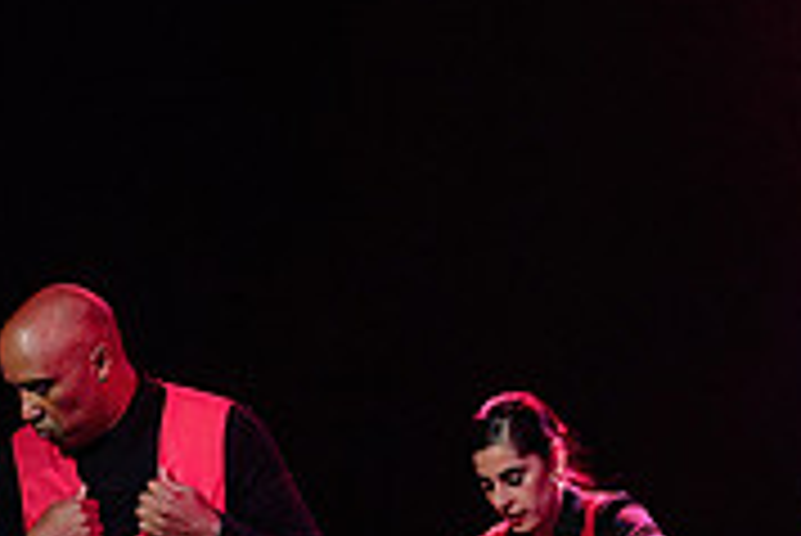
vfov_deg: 3.6
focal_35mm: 384
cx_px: 899
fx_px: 8551
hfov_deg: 5.3
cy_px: 429
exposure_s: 1/250
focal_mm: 105
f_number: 2.8
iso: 1600
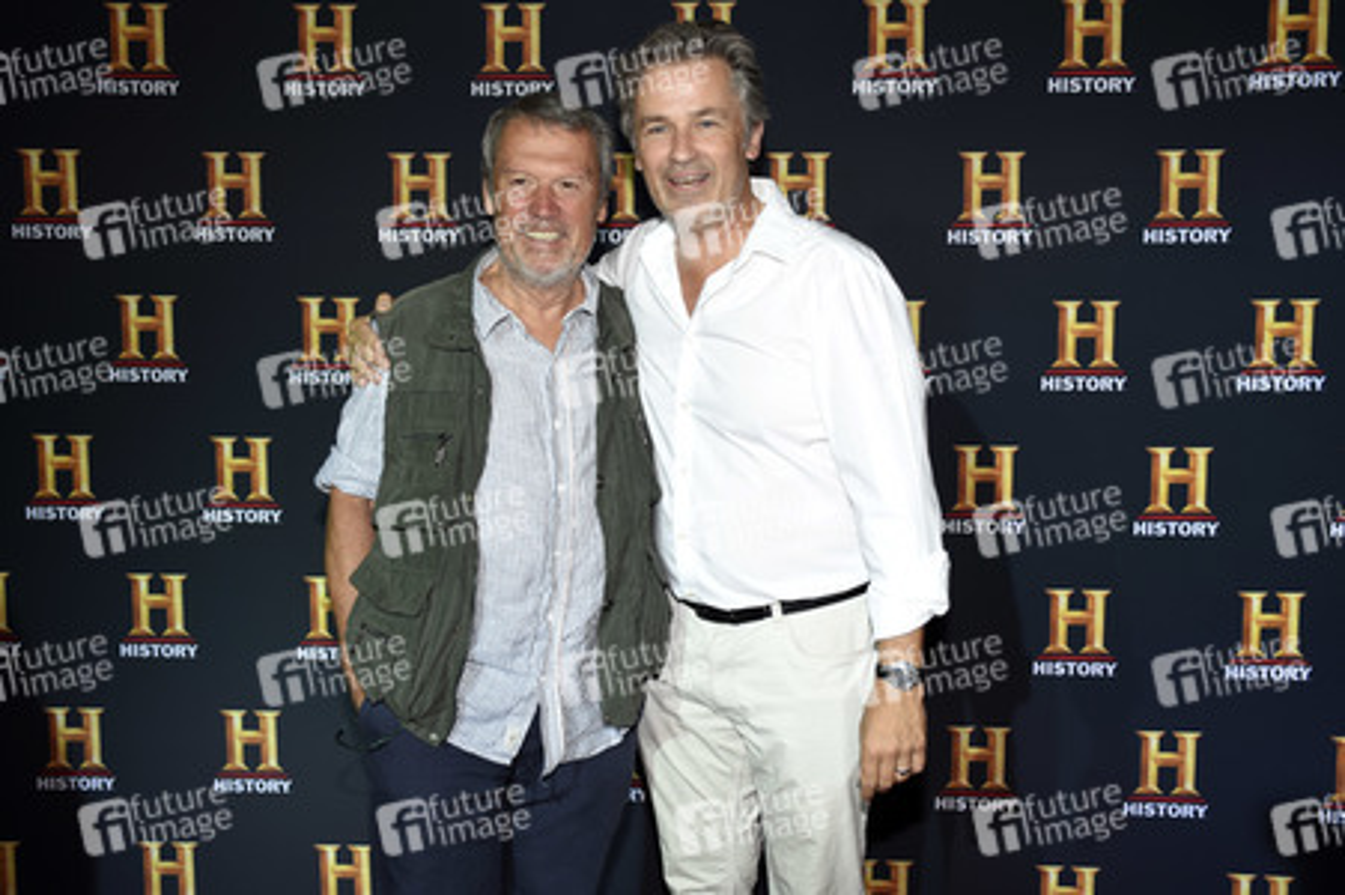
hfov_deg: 53.2
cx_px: 672
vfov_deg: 36.8
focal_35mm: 36
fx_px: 1344
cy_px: 448
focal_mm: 24
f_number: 4.5
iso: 160
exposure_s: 1/125
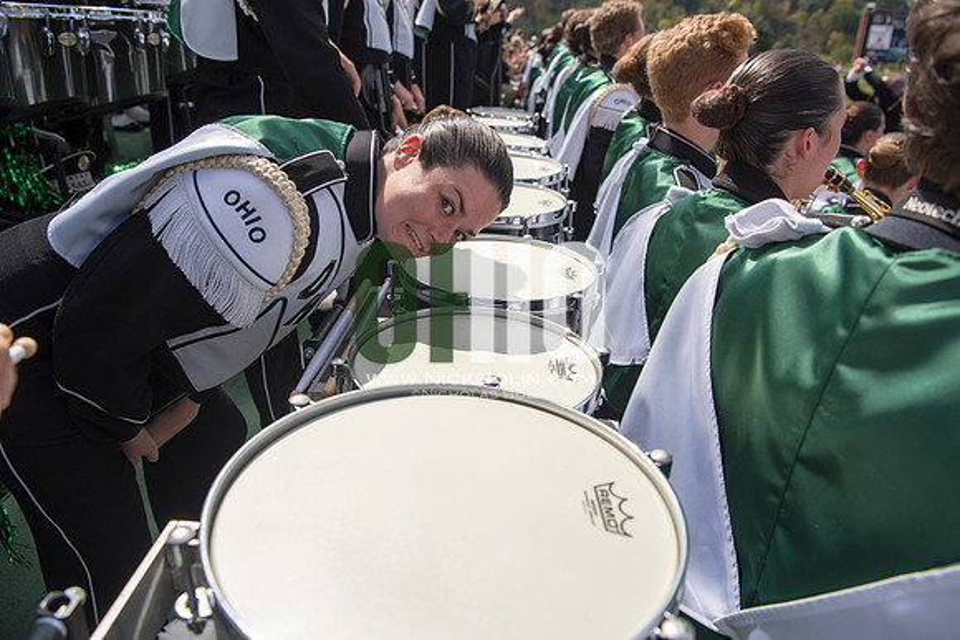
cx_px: 480
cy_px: 320
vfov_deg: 49.6
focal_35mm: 26
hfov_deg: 69.4
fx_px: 693
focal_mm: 26
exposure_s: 1/2500
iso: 200
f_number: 4.5
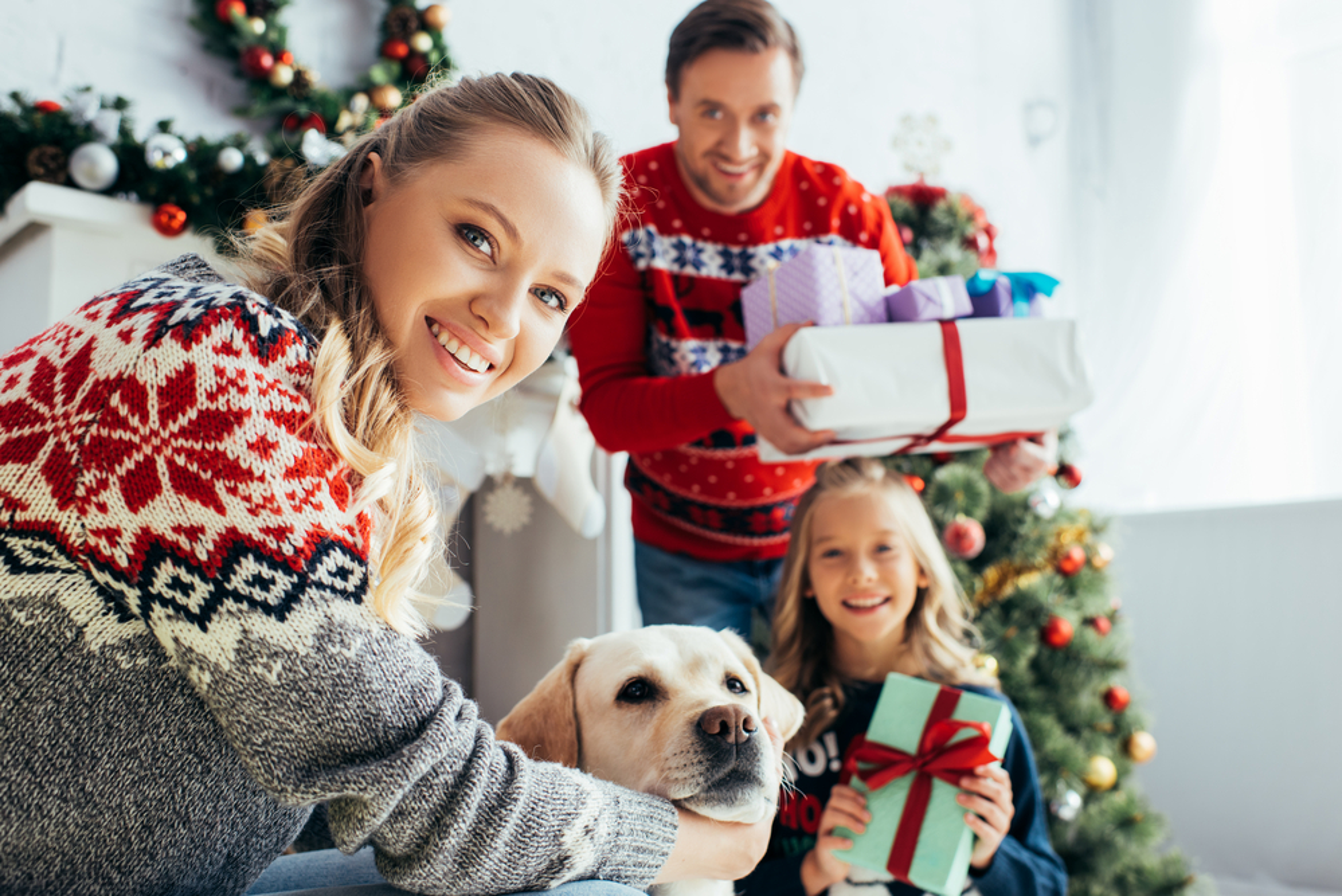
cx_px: 671
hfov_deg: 54.4
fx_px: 1305
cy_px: 448
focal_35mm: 35
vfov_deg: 37.9
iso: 250
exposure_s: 1/200
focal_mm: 35
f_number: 4
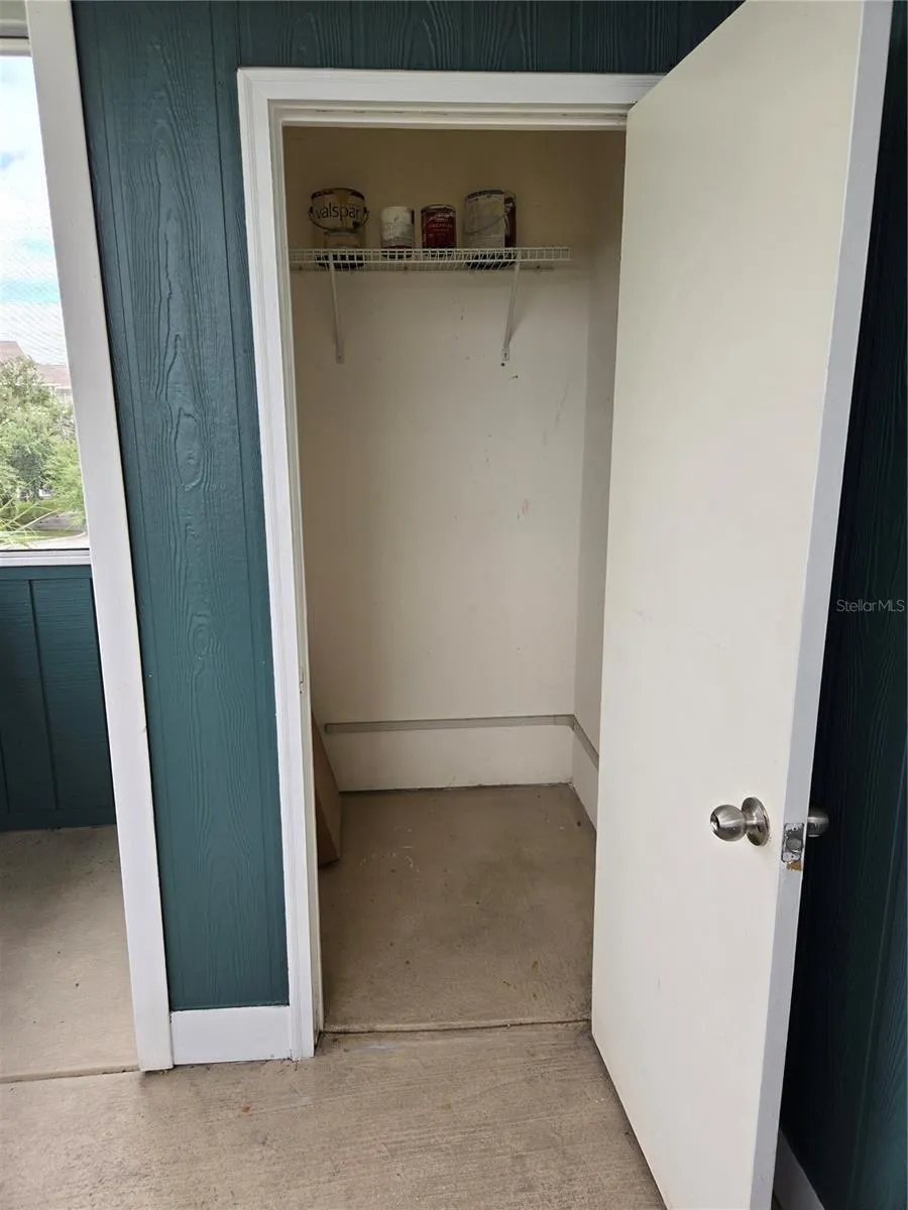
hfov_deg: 58.9
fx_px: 804
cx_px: 454
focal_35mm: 23
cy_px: 605
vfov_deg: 73.9
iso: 32
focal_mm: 5.4
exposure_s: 1/180
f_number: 1.8
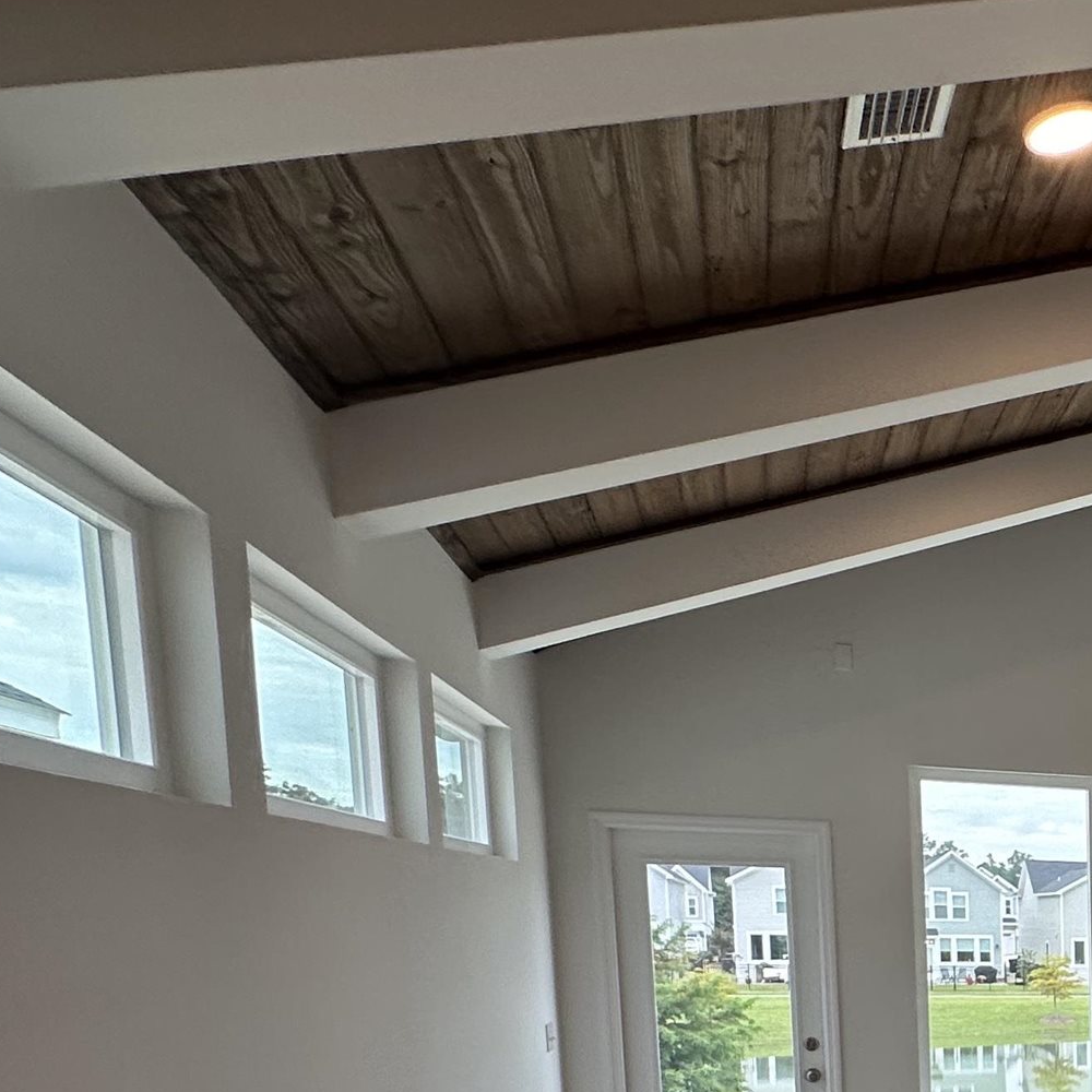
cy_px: 1080
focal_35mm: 38
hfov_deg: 31.1
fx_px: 1356
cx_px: 1504
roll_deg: -1.1
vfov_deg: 39.0
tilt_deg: -6.1
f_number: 2.2
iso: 50
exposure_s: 1/120
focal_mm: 2.22
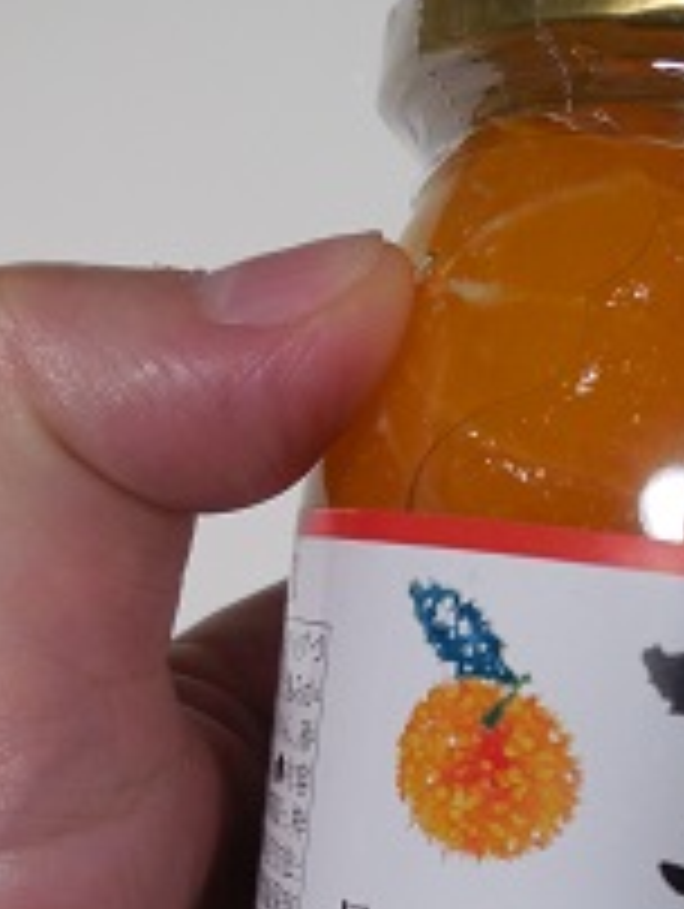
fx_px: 1499
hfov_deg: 24.7
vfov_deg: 32.5
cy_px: 772
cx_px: 662
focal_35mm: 57
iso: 160
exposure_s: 1/30
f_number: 3.1
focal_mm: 4.5
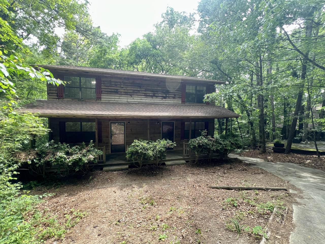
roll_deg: -1.5
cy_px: 122
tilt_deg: -4.0
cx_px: 162
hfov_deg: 106.2
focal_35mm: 13
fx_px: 122
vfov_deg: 89.9
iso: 64
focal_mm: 1.57
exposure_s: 1/99
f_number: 1.8
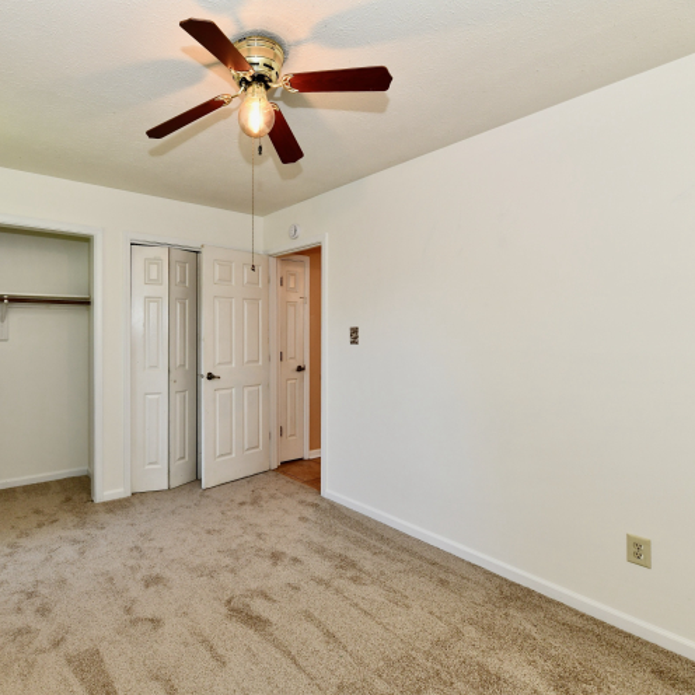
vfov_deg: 80.7
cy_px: 346
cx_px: 244
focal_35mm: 18
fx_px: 409
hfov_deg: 78.6
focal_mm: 14
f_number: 6.3
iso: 640
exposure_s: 1/60
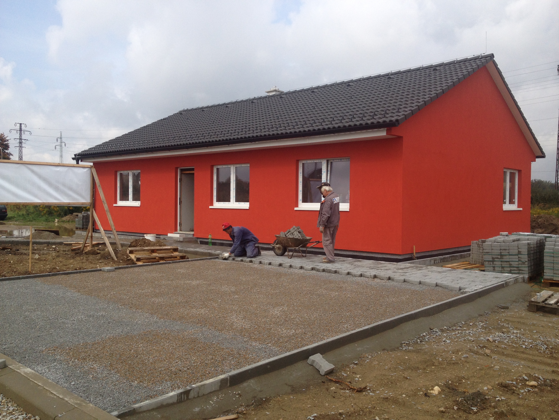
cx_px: 280
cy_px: 210
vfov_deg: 40.7
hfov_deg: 52.6
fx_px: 565
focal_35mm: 35
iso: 50
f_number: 2.4
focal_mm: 4.28
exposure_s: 1/1672
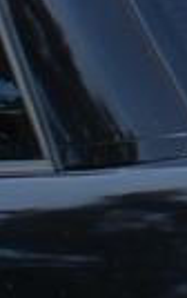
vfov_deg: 2.4
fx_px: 7234
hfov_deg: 1.5
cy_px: 61
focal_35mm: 889
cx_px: 207
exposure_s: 1/250
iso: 125
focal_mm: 52
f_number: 8
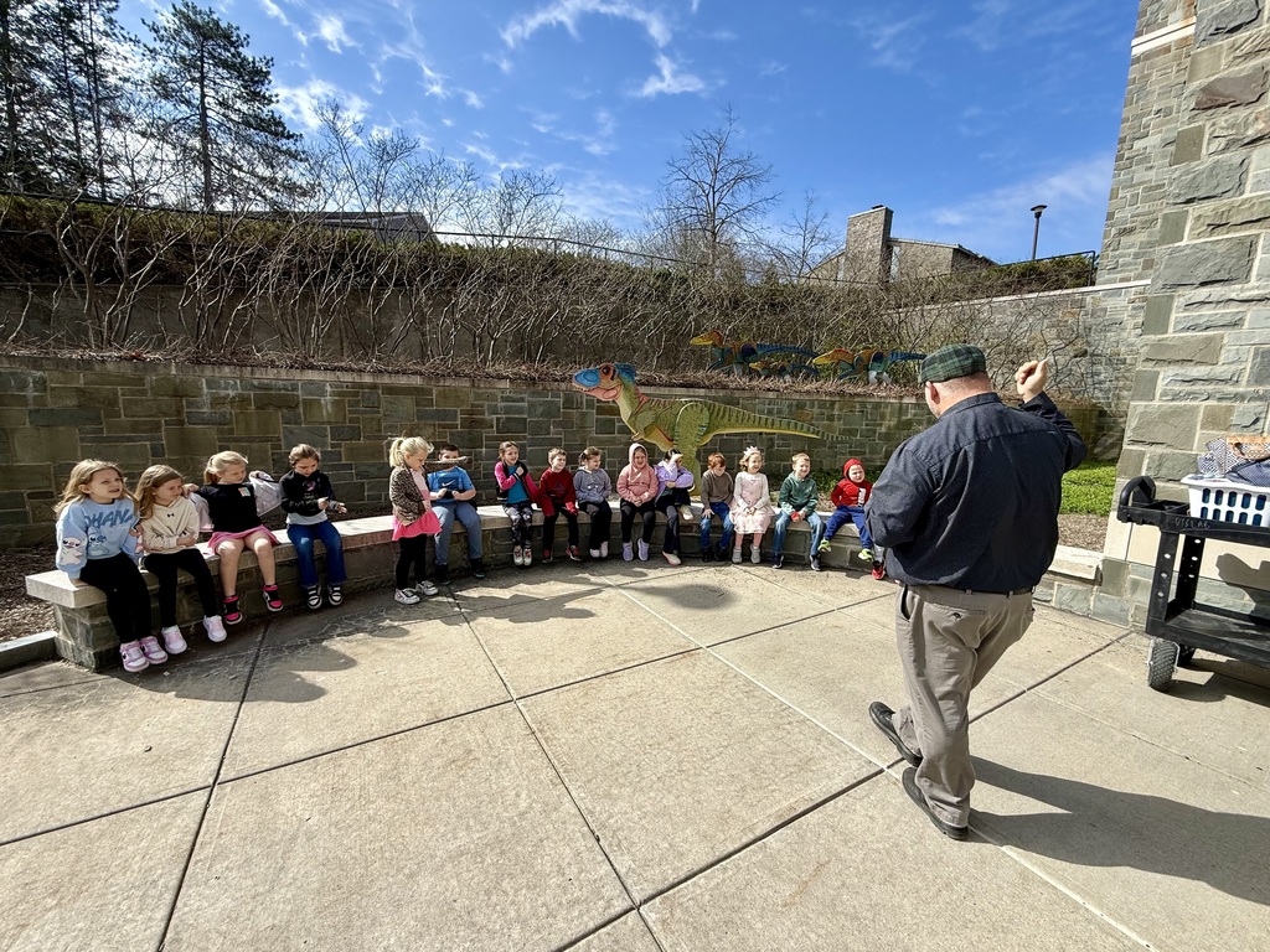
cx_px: 635
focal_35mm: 14
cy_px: 476
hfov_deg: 102.1
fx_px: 514
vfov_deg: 85.7
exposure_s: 1/1050
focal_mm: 2.22
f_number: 2.2
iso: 50
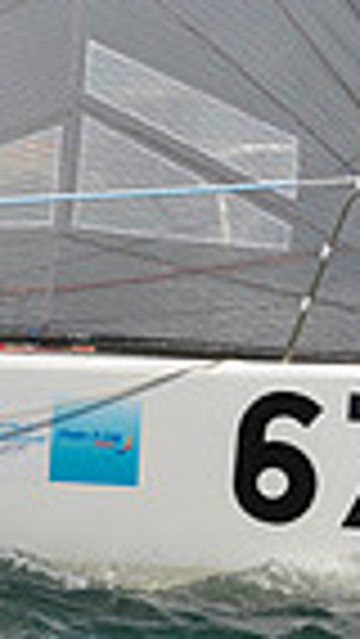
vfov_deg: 2.5
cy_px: 227
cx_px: 1220
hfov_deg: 1.4
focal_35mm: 853
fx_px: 14458
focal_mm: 200
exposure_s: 1/1000
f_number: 8
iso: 200
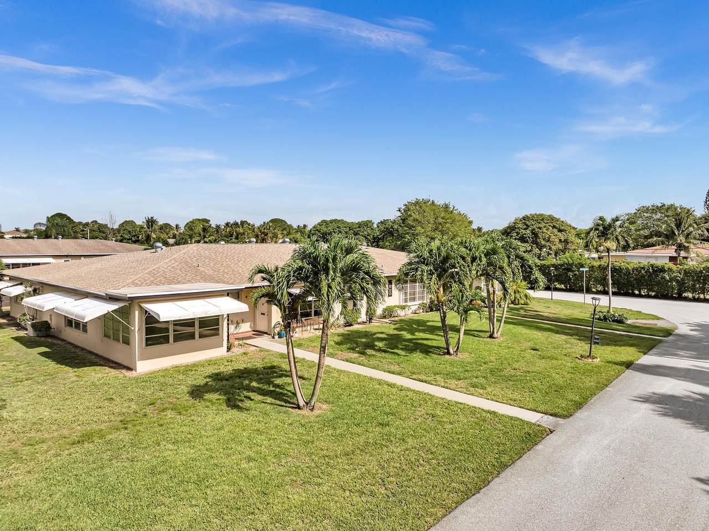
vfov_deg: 56.8
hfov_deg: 71.6
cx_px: 354
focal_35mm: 24
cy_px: 266
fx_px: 491
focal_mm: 12.29
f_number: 2.8
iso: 100
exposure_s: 1/5000
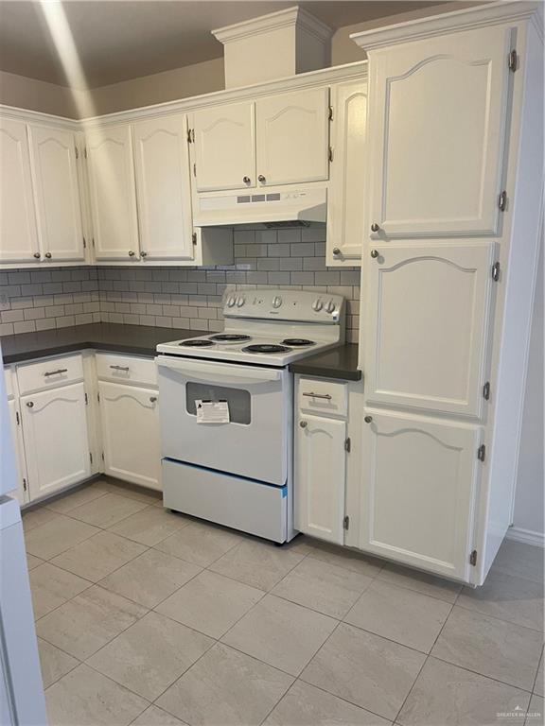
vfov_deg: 69.4
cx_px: 272
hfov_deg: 54.9
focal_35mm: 25
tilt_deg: -13.1
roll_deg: -0.3
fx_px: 525
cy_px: 363
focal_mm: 5.1
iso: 125
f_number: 1.6
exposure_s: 1/60
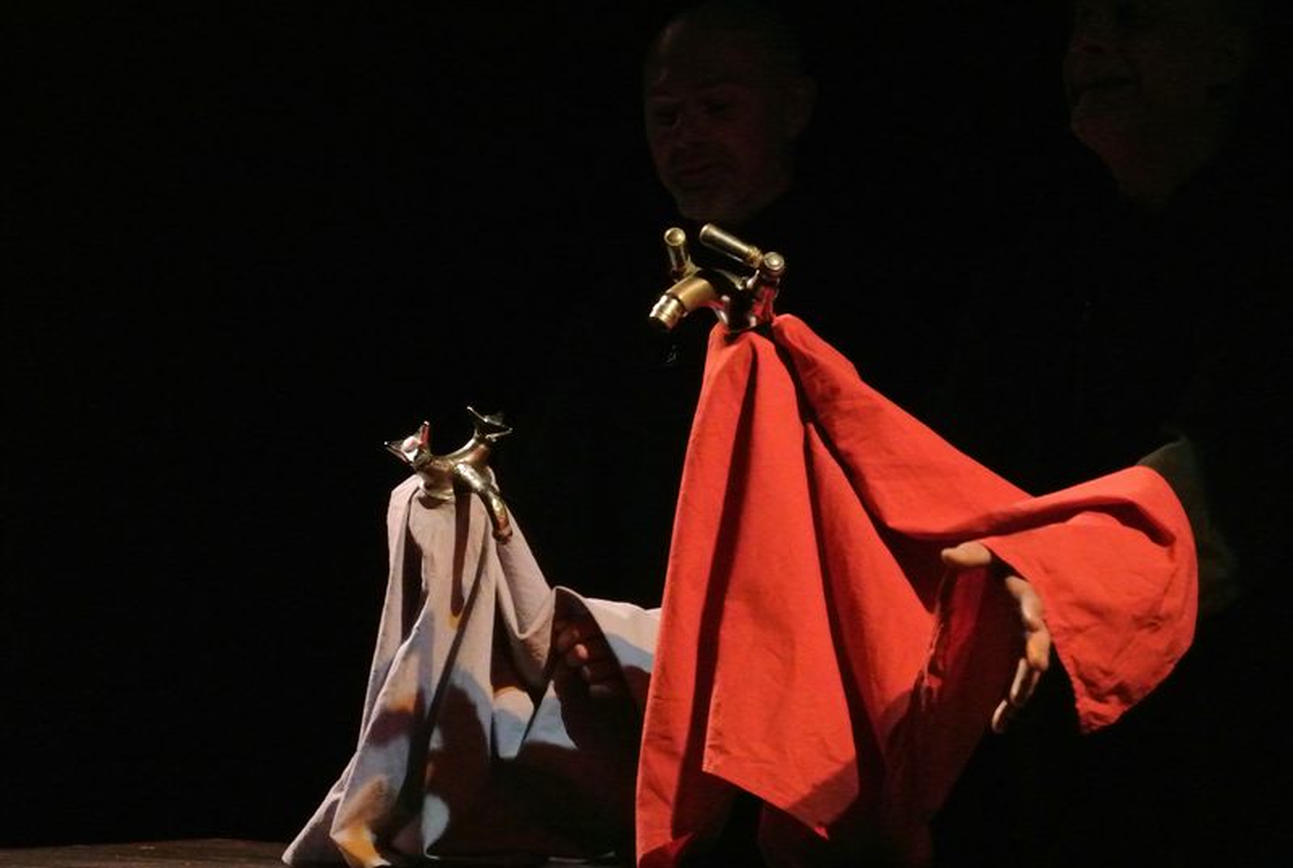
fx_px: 6442
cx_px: 646
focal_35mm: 179
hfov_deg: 11.5
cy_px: 434
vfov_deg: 7.7
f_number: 4.5
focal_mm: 66.4
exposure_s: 1/50
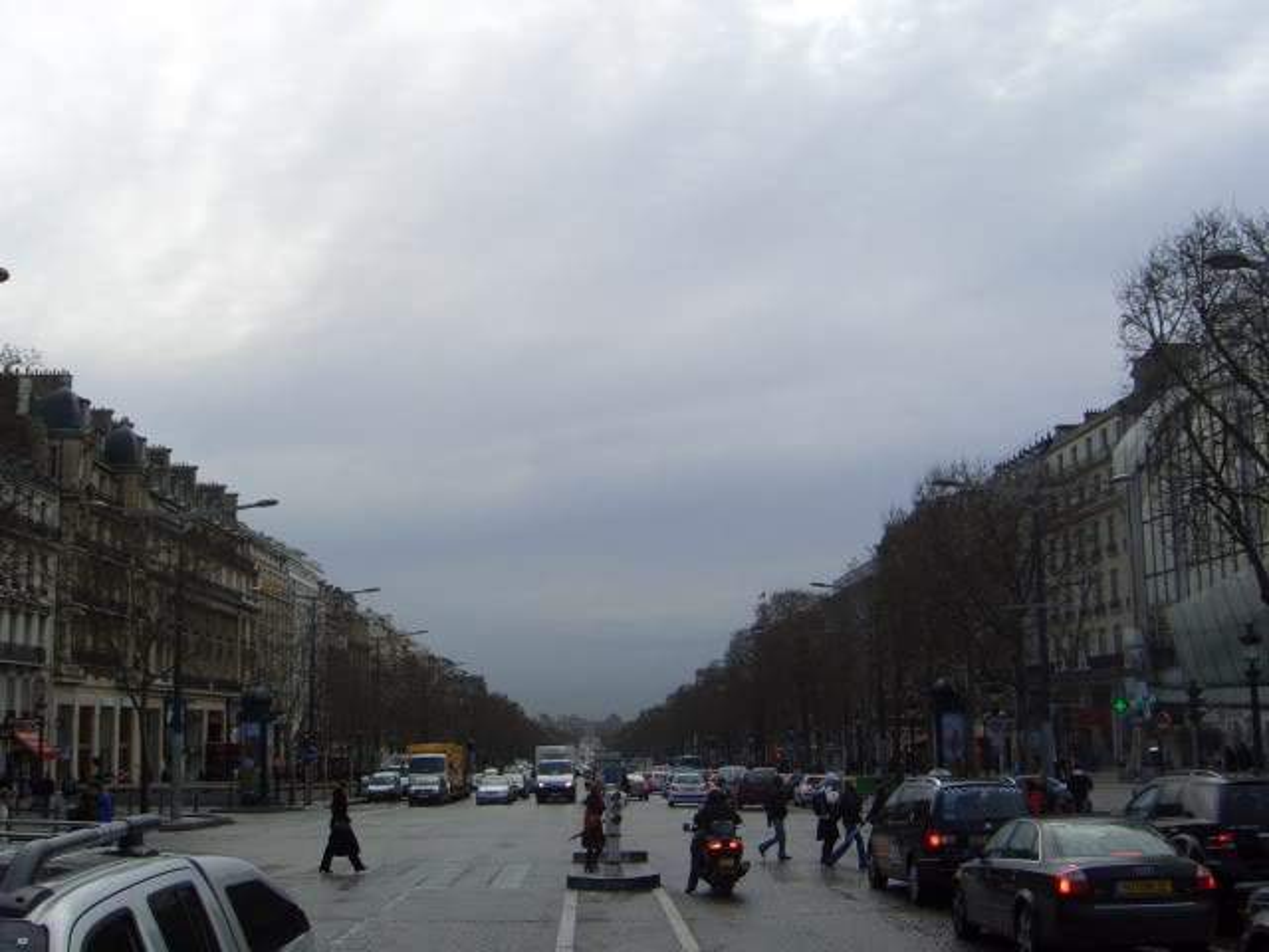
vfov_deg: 36.8
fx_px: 1430
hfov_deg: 47.9
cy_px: 476
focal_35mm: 39
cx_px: 634
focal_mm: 8
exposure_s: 1/500
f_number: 4.8
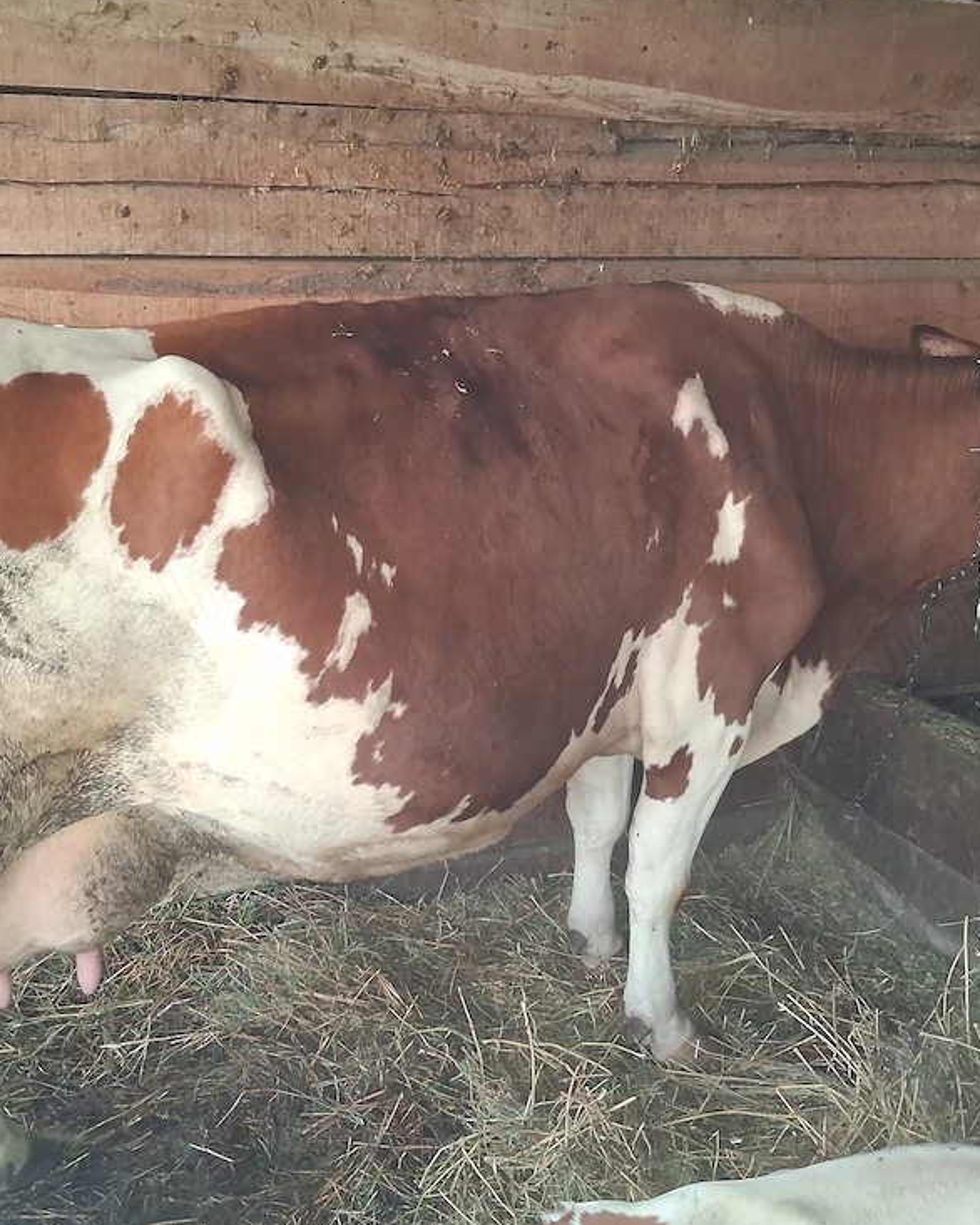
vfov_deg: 50.3
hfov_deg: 41.0
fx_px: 1305
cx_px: 405
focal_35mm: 36
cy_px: 618
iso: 25
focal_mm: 4
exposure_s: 1/24
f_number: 1.8
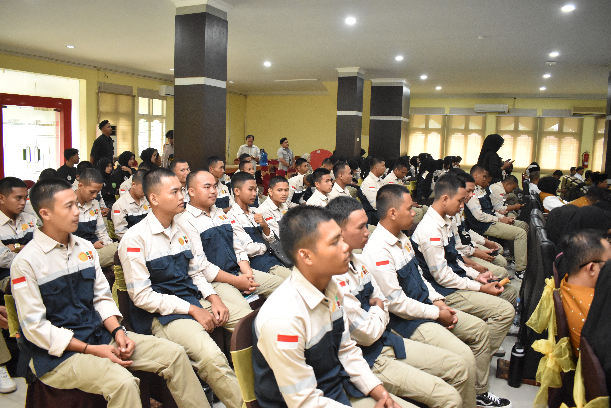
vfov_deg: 47.9
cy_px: 204
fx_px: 458
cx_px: 306
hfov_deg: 67.4
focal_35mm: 27
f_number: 3.5
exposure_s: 1/160
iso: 4000
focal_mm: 18
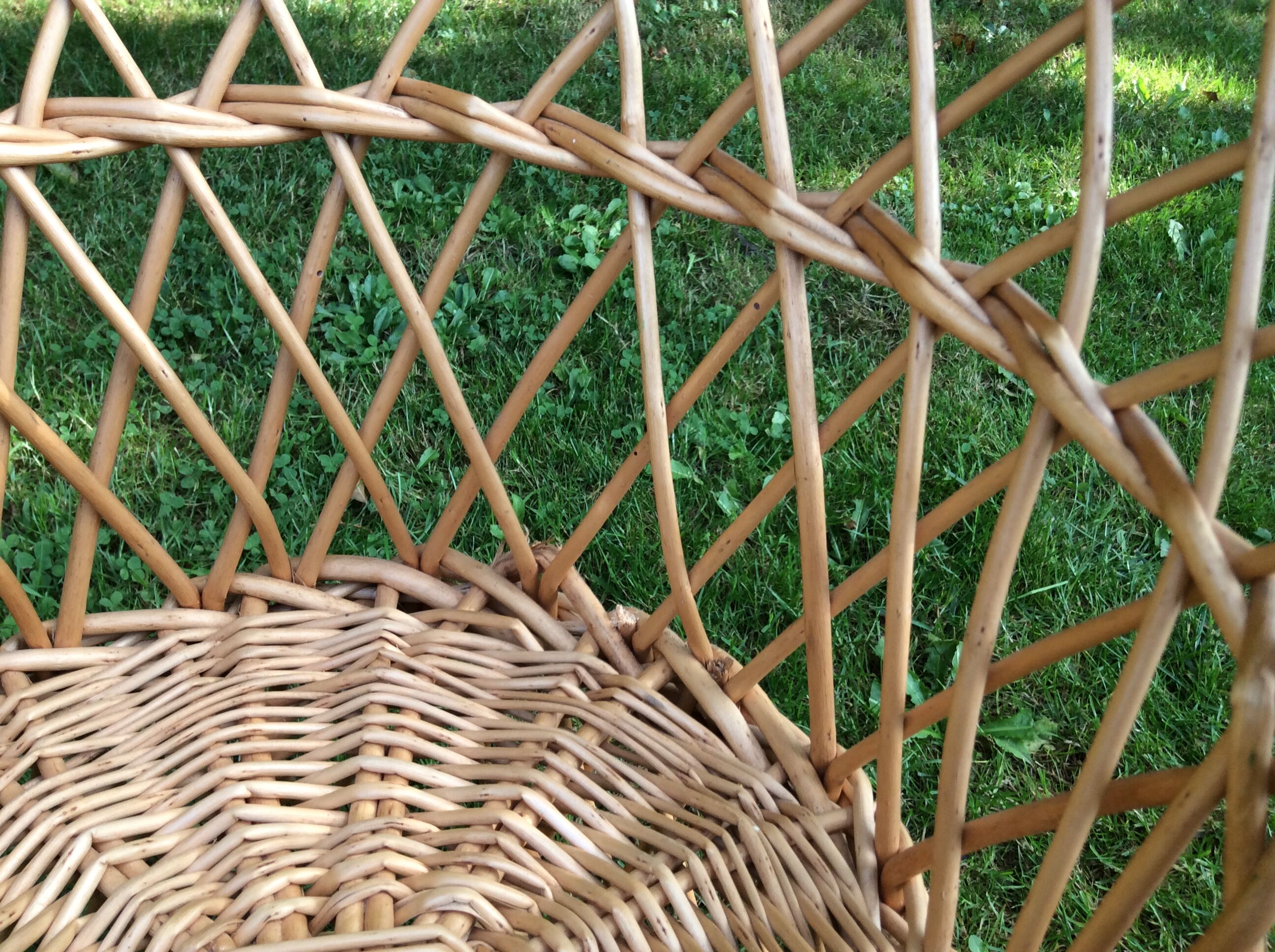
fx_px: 1177
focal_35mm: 32
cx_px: 638
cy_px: 476
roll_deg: -2.6
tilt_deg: -39.1
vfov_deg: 44.1
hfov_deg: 56.9
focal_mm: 3.3
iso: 32
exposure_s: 1/131
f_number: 2.4
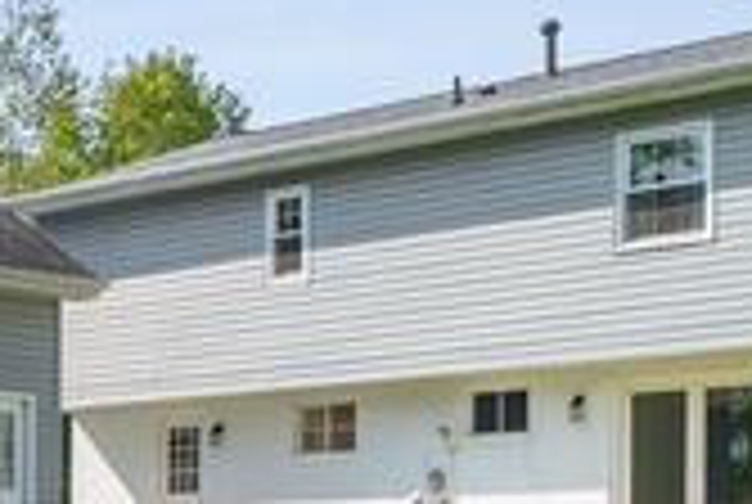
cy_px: 493
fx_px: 2051
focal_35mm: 98
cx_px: -86
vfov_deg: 13.8
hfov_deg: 19.8
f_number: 8
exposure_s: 1/2500
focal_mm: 16
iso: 800
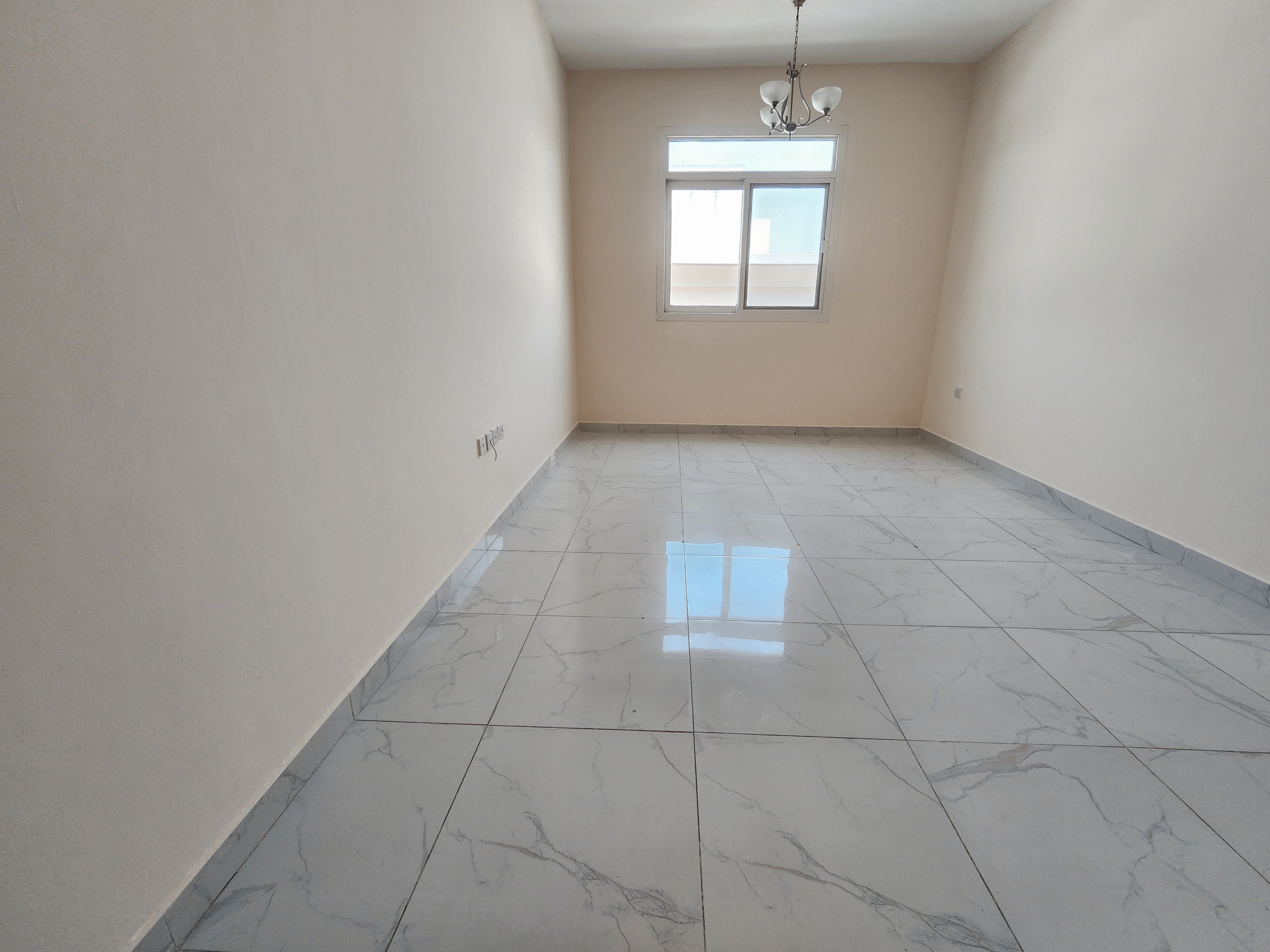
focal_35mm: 13
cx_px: 635
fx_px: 477
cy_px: 476
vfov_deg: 89.9
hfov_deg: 106.2
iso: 125
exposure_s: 1/60.2
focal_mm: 2.2
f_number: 2.2
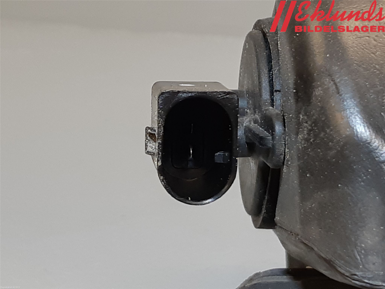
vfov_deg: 53.1
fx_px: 289
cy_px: 144
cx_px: 192
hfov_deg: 67.3
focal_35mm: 26
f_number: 1.7
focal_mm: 3.93
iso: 64
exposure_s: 1/50
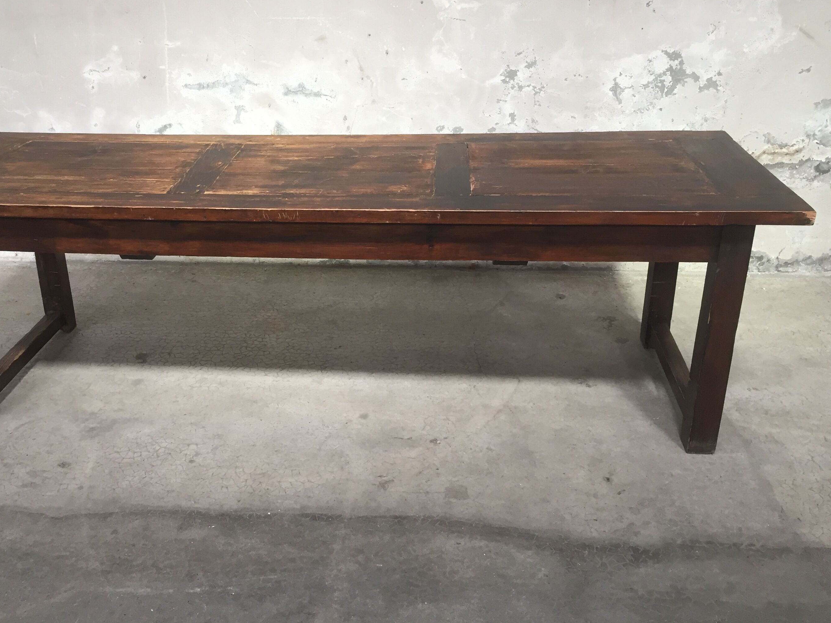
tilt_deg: -23.1
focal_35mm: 35
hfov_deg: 52.4
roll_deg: +0.8
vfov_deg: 40.6
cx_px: 348
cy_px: 264
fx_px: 840
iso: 40
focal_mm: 4.15
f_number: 2.2
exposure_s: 1/33
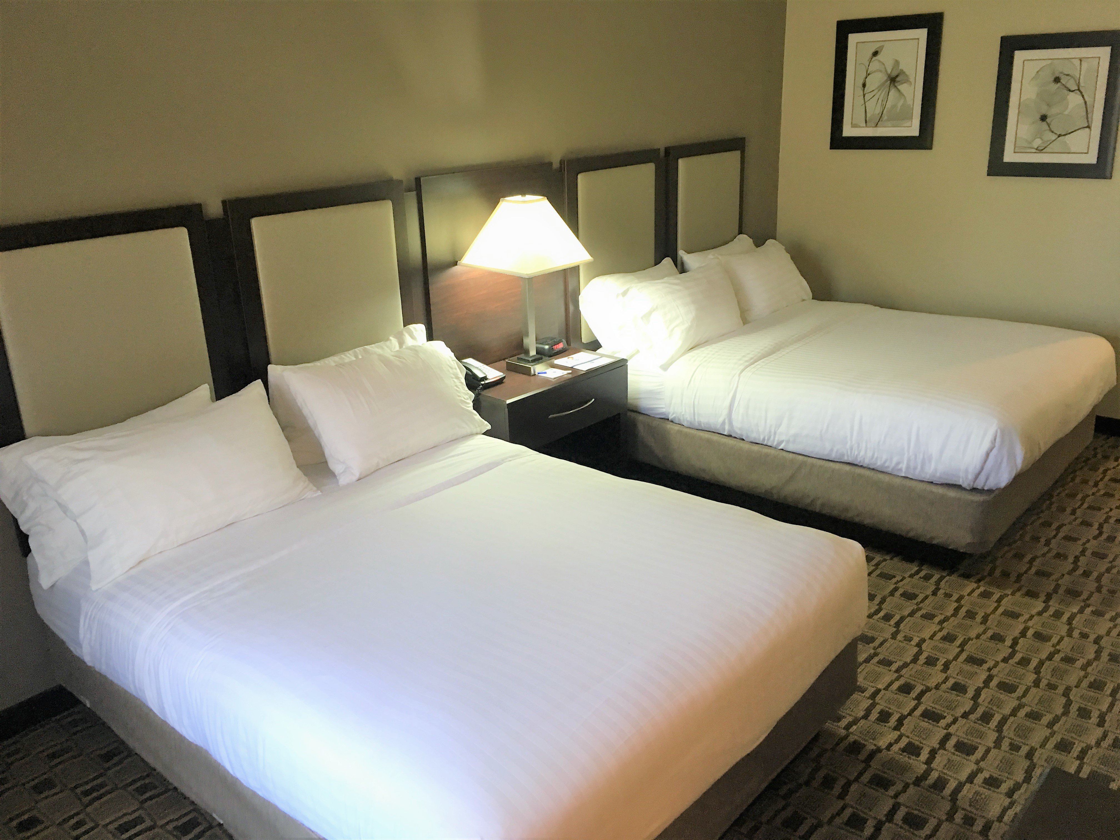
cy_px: 420
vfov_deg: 48.2
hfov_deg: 61.7
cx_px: 560
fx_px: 938
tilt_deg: -20.4
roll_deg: +2.6
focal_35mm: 29
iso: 100
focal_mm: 4.15
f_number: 2.2
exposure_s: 1/30
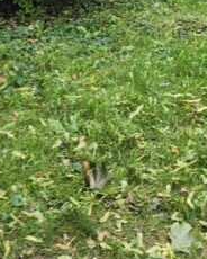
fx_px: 766
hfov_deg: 14.4
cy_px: -231
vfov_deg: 15.8
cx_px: 306
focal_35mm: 100
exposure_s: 1/180
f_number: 1.8
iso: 32
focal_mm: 5.54
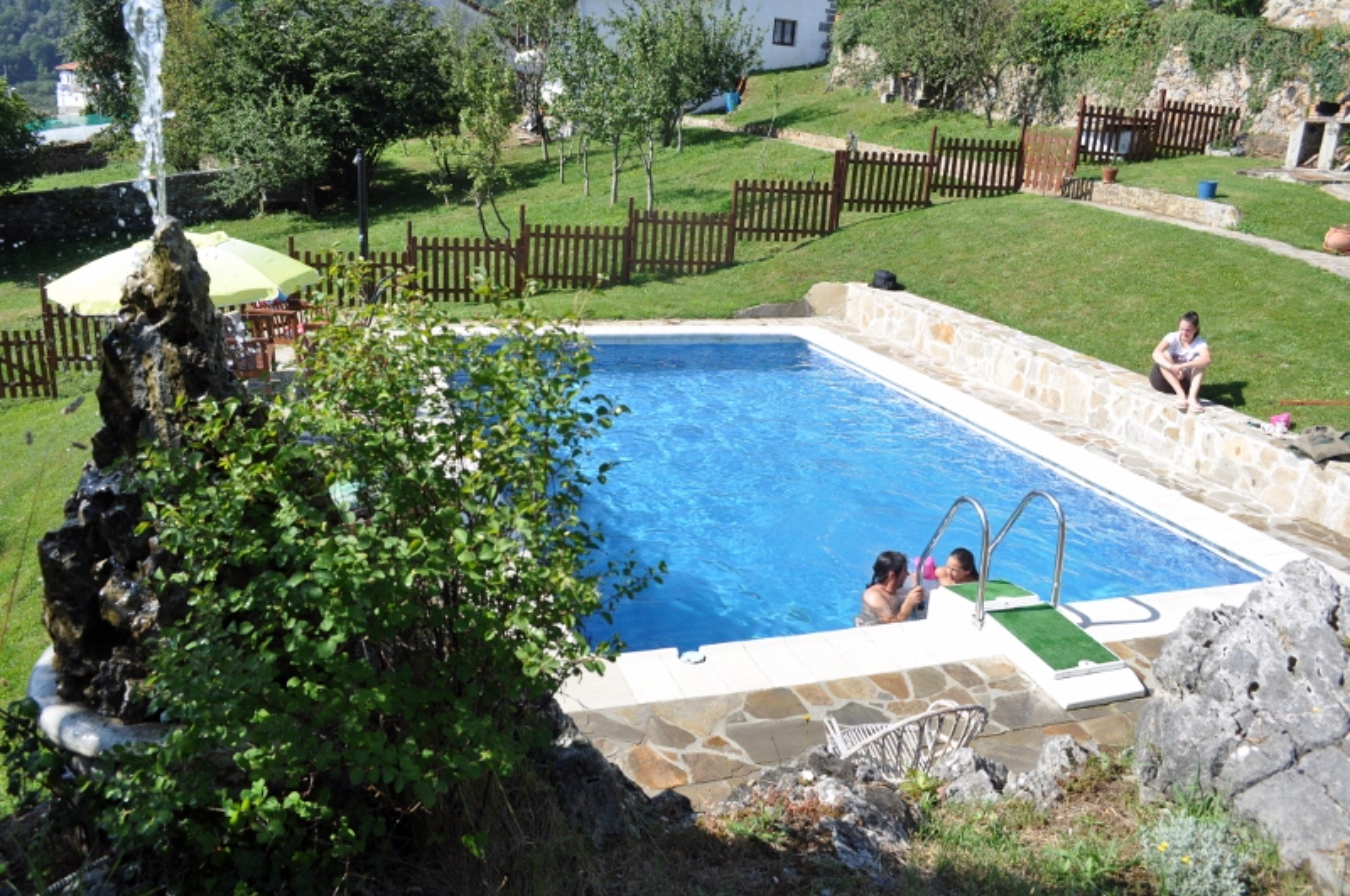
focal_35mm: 27
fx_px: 1011
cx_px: 675
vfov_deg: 47.8
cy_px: 448
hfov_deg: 67.5
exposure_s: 1/400
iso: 200
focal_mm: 18
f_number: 8
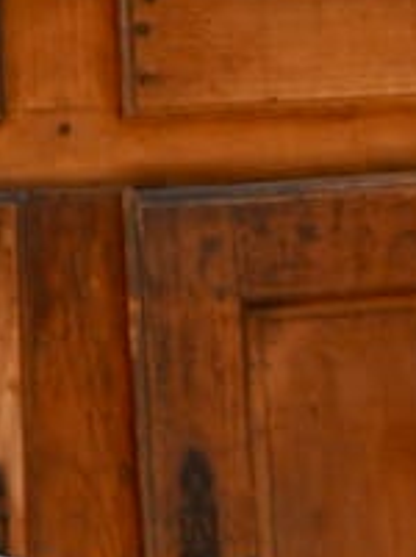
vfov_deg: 3.2
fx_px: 10127
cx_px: 1575
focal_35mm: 630
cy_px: 563
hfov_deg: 2.3
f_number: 5.6
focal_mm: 73
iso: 125
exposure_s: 1/160
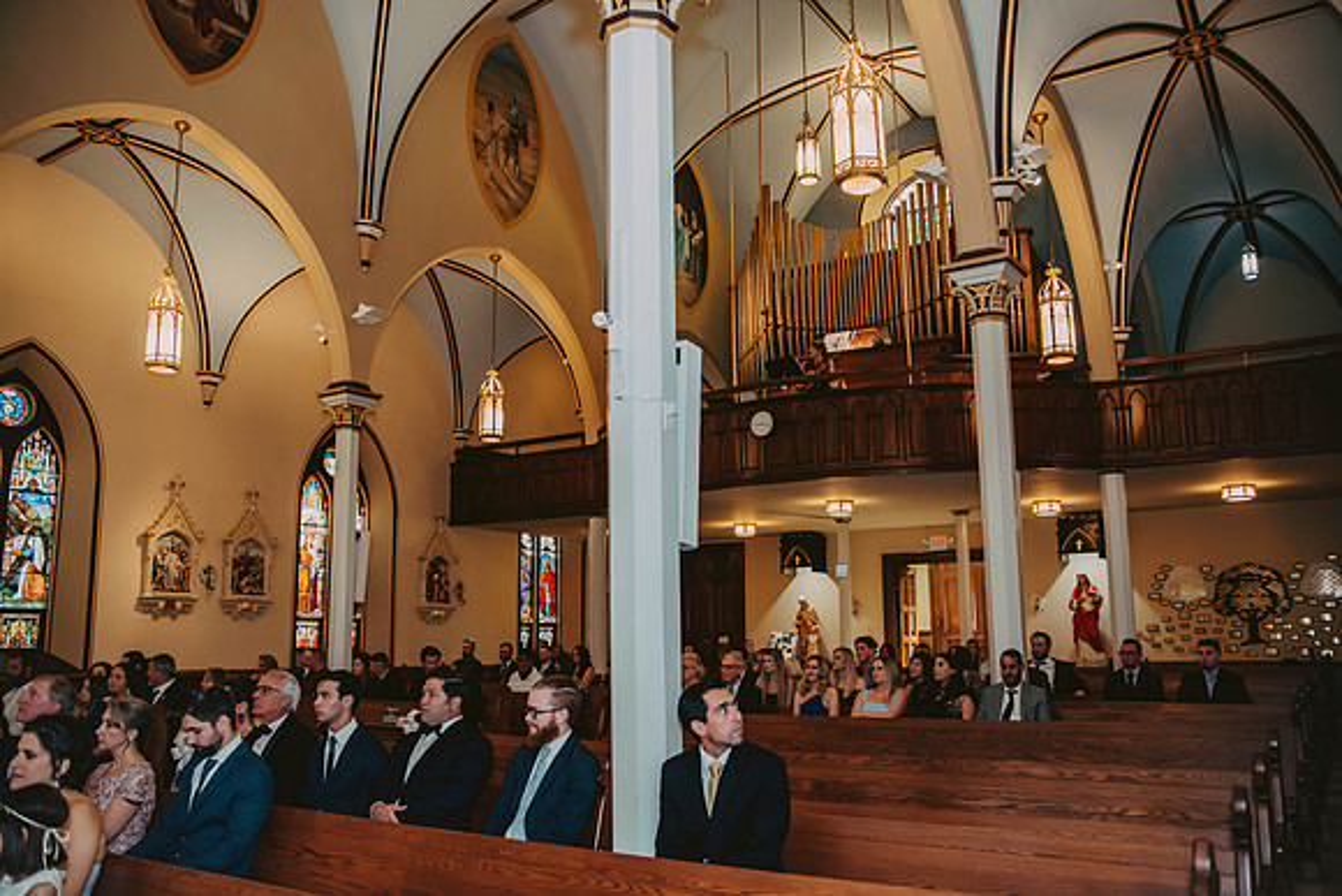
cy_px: 448
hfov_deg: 65.5
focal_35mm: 28
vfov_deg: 46.4
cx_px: 671
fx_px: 1044
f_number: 2.8
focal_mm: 28
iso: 800
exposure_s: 1/100
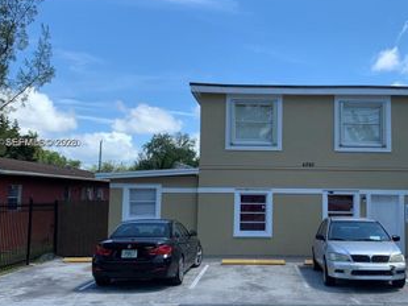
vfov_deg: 34.3
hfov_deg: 44.1
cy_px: 143
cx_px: 278
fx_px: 495
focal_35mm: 42
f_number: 1.8
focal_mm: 4.25
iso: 25
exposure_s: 1/1585
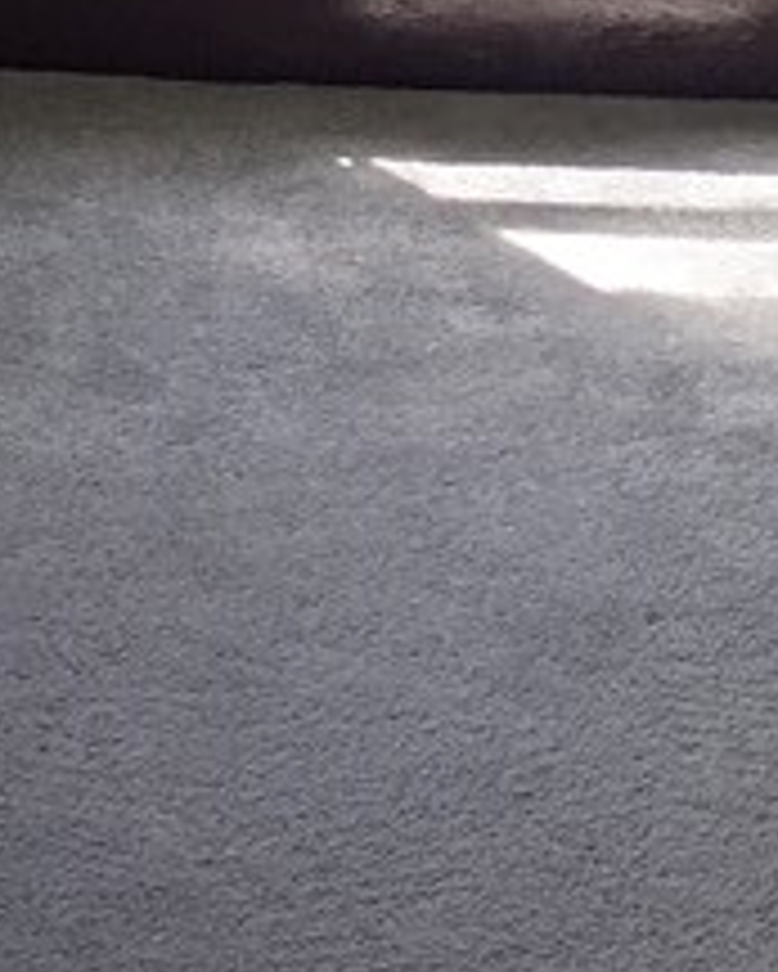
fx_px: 3595
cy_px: -760
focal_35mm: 125
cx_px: -648
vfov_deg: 13.8
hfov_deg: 11.4
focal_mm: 4.38
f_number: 1.73
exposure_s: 1/210
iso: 46
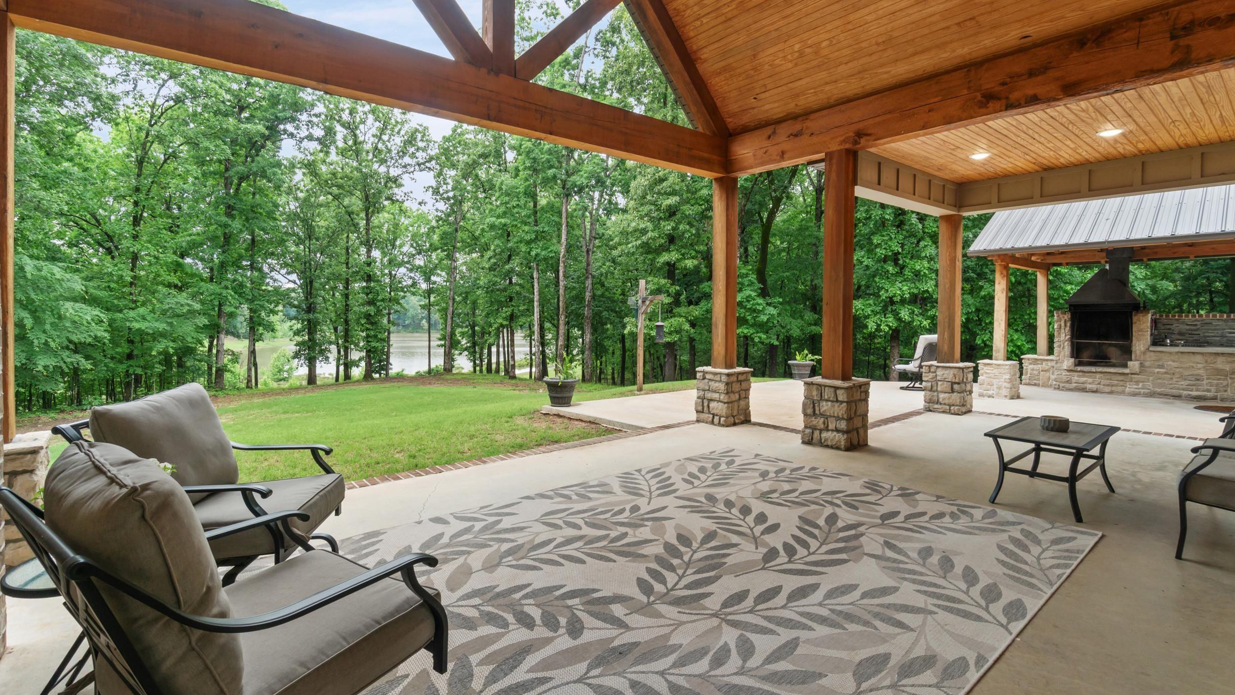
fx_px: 524
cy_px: 303
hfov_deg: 99.4
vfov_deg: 66.8
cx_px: 607
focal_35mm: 16
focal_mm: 10
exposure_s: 1/10
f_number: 9
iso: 250
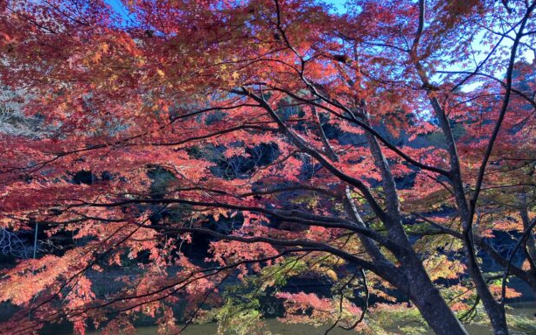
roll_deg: +0.1
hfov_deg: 62.9
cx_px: 268
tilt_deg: +11.5
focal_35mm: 30
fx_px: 438
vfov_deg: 41.7
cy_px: 192
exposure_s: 1/160
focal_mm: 3.99
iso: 40
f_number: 1.8
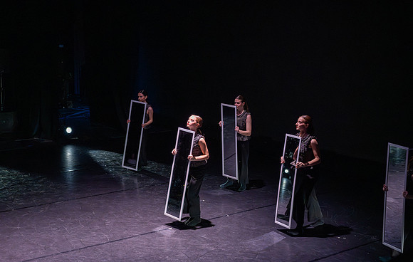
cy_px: 116
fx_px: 632
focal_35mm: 56
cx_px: 194
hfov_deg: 36.2
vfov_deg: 23.4
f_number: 2.8
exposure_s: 1/200
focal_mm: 52
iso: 4000
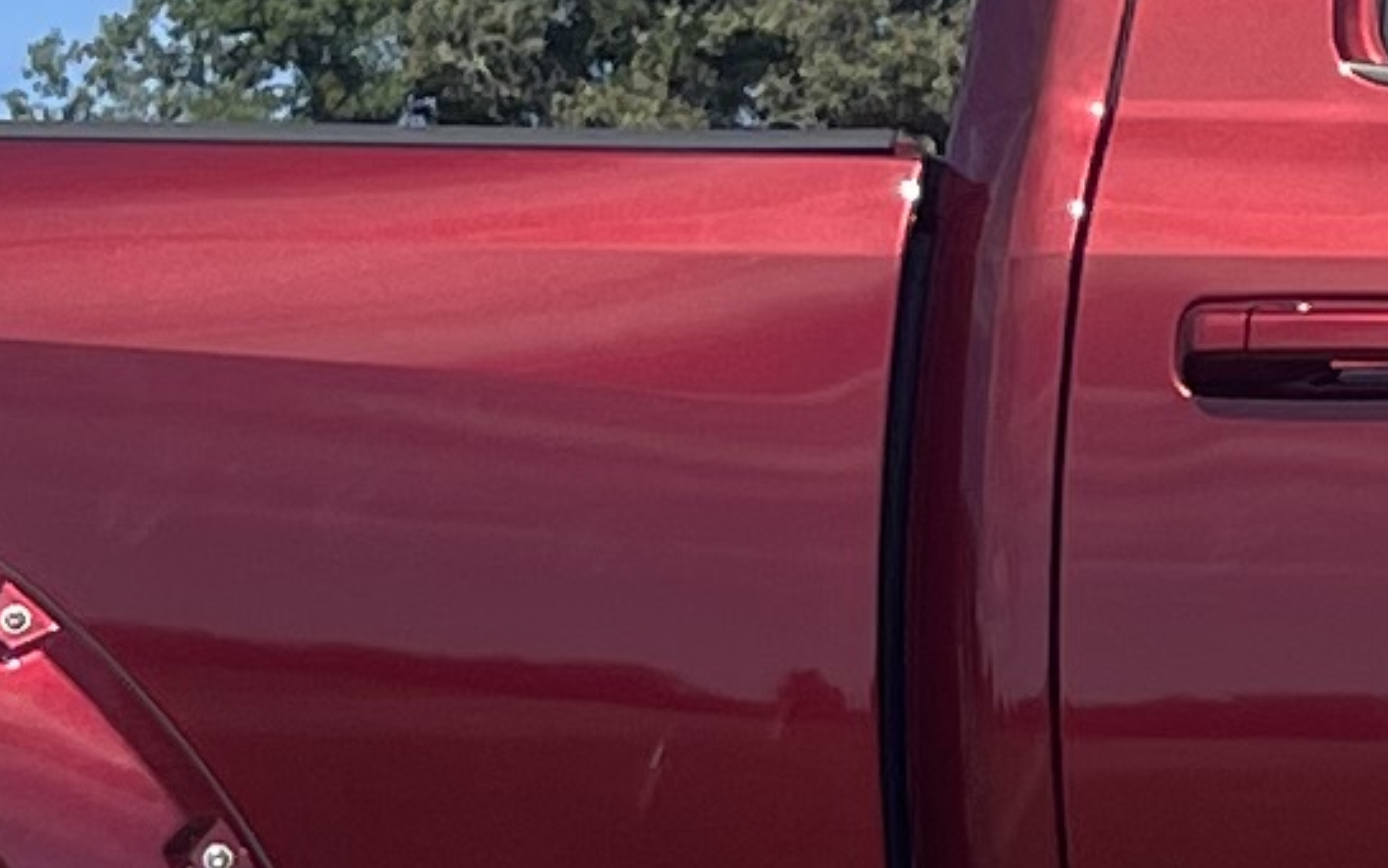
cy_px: 850
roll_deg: +3.7
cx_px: 2470
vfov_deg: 6.7
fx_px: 7416
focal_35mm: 196
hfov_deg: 10.1
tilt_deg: +0.7
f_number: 1.6
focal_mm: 5.1
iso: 32
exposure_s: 1/3086
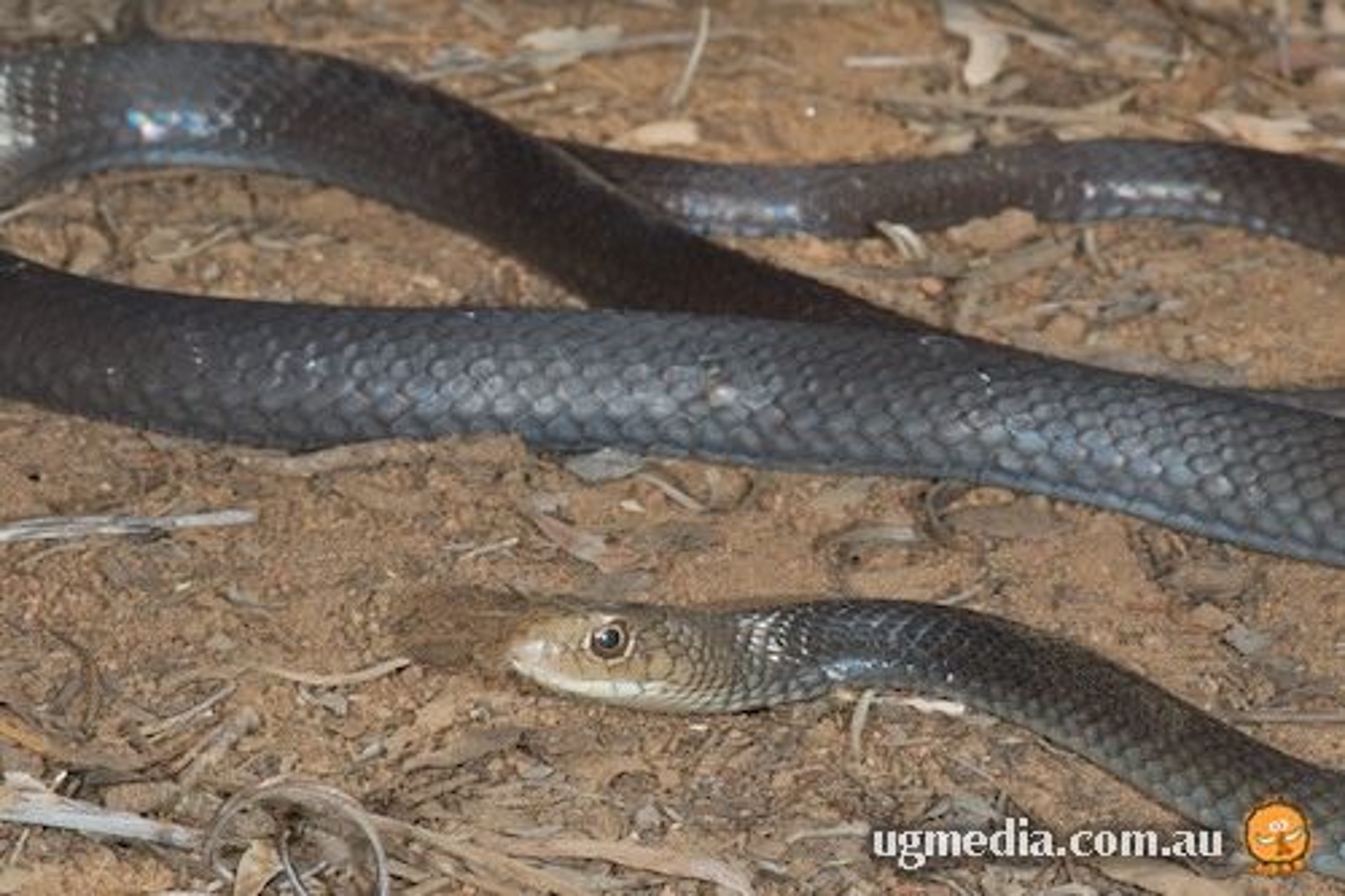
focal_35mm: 158
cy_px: 448
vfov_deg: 8.7
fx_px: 5882
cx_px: 672
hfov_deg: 13.0
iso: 250
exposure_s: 1/125
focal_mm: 105
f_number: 20
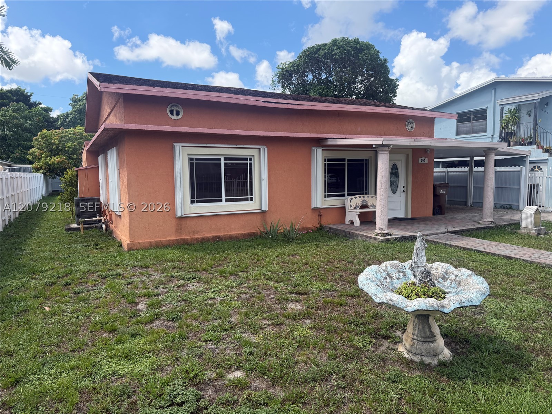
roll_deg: +0.0
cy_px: 207
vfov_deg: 56.8
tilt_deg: -4.2
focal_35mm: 24
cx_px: 276
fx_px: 383
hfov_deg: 71.6
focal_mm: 6.76
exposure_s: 1/3425
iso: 100
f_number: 1.78
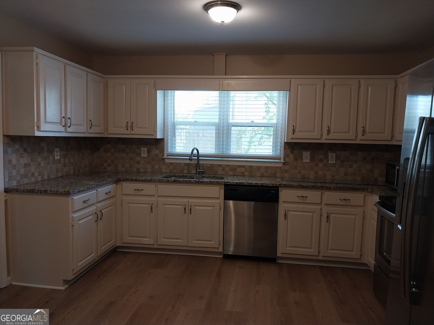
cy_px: 162
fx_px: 326
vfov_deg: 53.1
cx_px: 217
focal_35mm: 26
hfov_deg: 67.3
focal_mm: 4
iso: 125
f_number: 1.8
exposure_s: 1/50
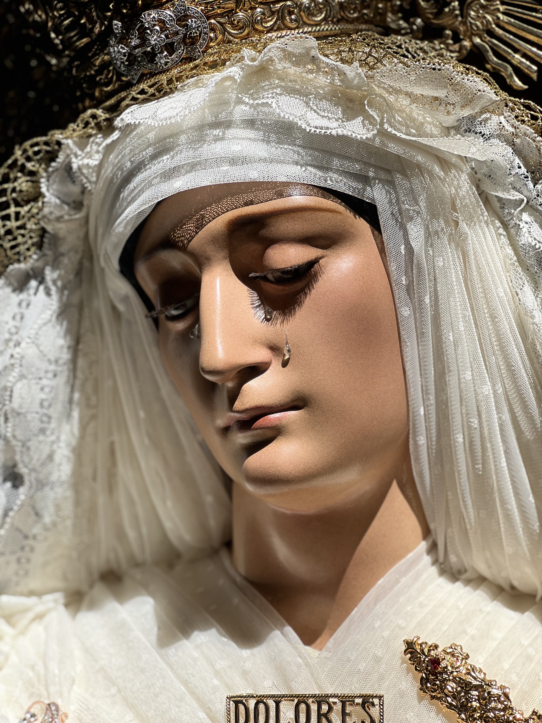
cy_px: 362
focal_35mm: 77
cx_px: 271
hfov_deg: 19.1
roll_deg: -2.3
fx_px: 1608
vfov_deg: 25.3
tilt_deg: +14.6
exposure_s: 1/121
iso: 20
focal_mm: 9
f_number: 2.8
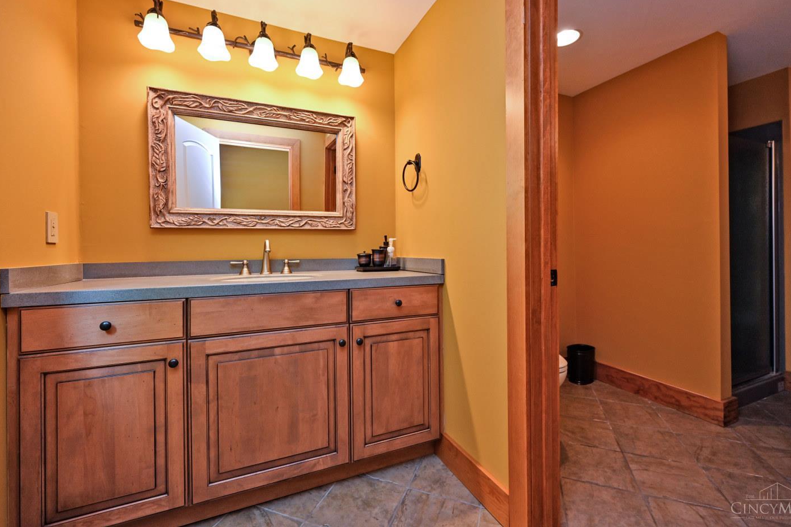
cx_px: 394
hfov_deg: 100.4
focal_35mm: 15
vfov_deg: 77.2
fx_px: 330
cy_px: 245
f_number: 4
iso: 500
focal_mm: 14
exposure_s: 1/60
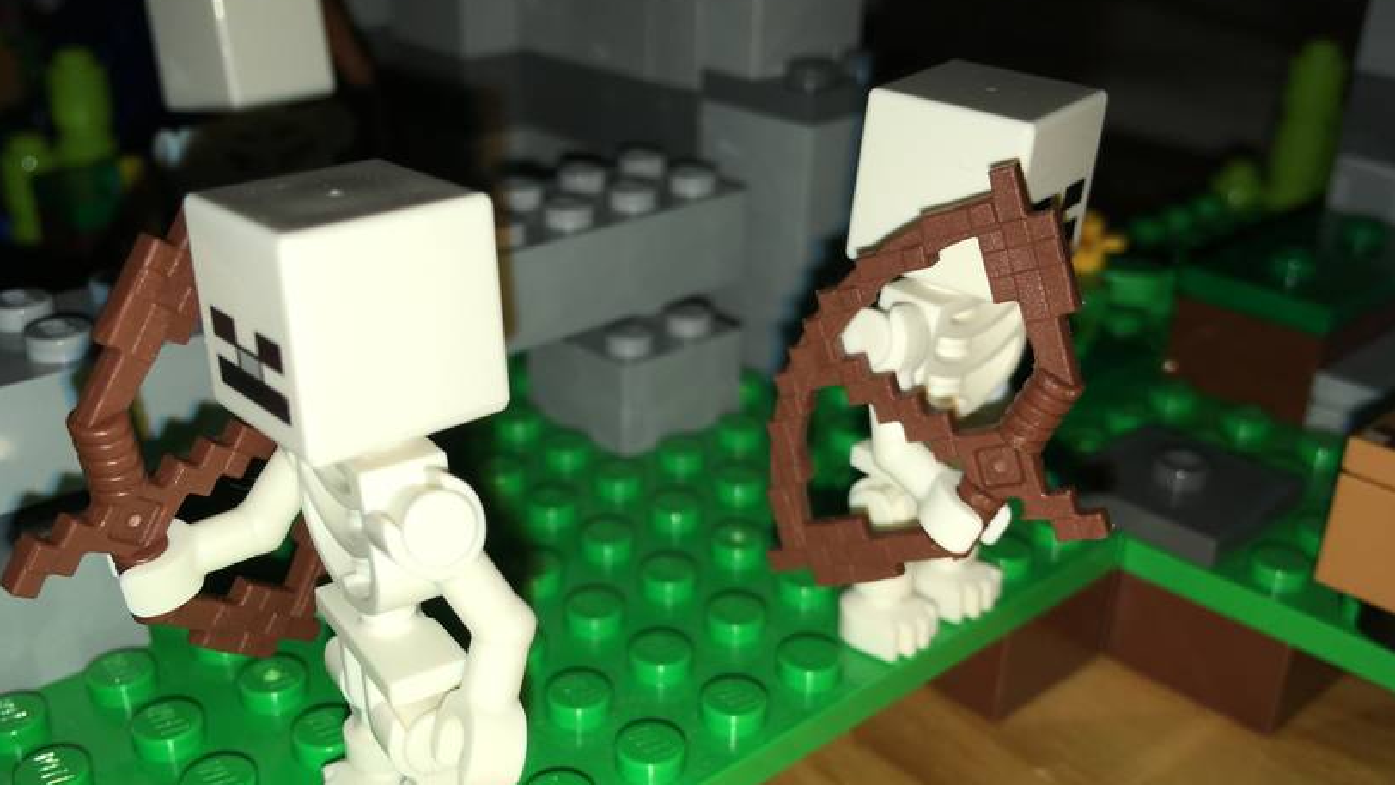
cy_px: 444
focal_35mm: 35
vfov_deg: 33.7
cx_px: 632
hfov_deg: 56.5
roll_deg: -0.8
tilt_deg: -26.6
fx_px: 1295
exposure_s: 1/610
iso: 25
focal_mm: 4.15
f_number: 2.2
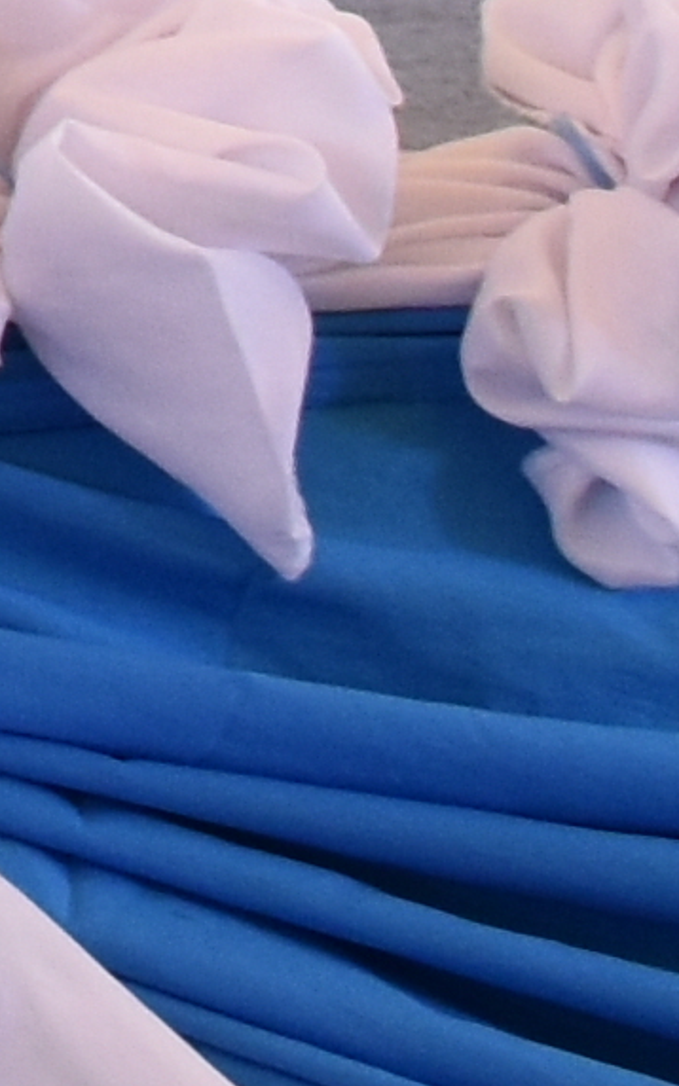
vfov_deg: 5.5
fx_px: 10425
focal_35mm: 352
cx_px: -2771
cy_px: -2369
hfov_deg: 3.4
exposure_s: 1/250
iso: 400
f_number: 8
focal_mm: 22
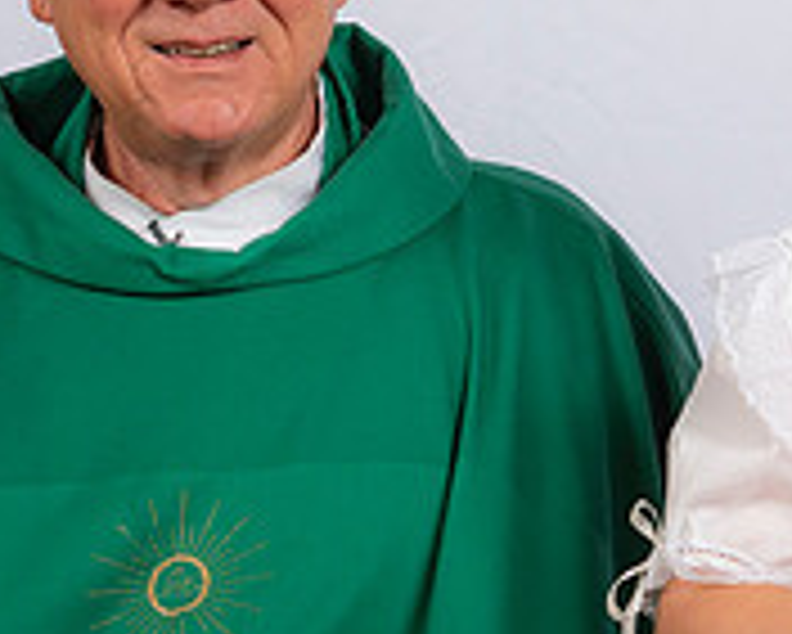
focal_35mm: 179
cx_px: 495
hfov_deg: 10.8
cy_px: 396
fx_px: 4198
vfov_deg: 8.6
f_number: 8
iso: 320
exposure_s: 1/200
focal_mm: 58
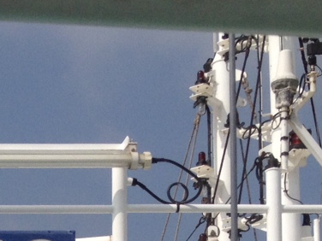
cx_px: -151
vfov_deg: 9.0
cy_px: 519
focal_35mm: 152
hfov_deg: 12.4
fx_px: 1414
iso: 50
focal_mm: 4.28
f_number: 2.4
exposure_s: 1/3953
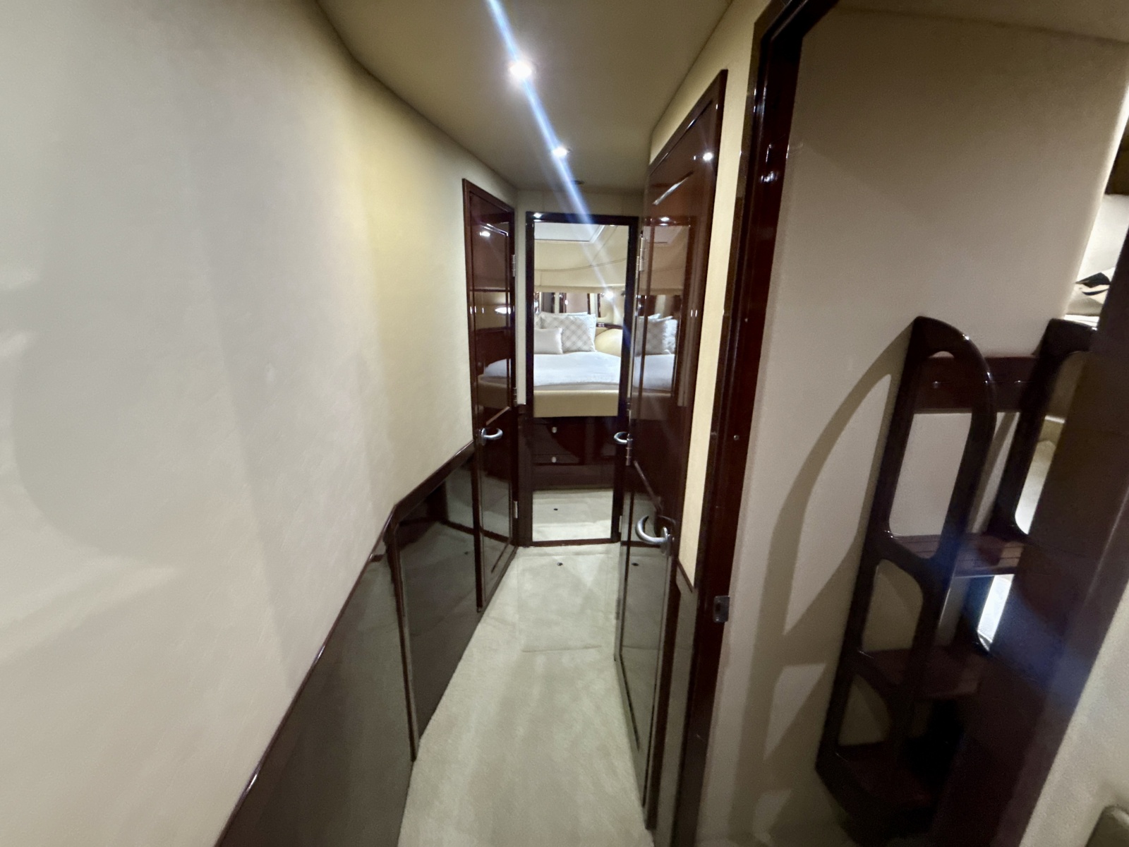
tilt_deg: -14.4
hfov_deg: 102.1
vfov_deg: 85.7
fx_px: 457
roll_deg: -3.2
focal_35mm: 14
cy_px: 424
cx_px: 564
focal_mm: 2.22
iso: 1000
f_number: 2.2
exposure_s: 1/40
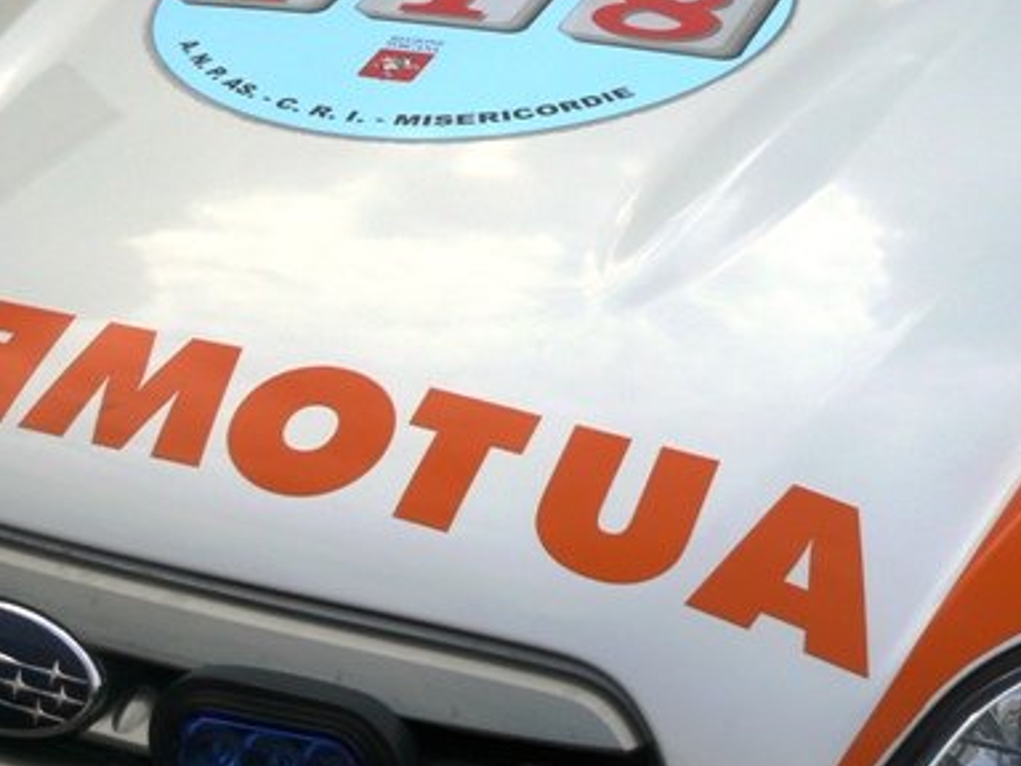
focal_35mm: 70
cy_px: 221
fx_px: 2065
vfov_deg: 20.9
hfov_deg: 27.7
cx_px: 383
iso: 80
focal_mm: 7
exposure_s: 1/400
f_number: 7.1
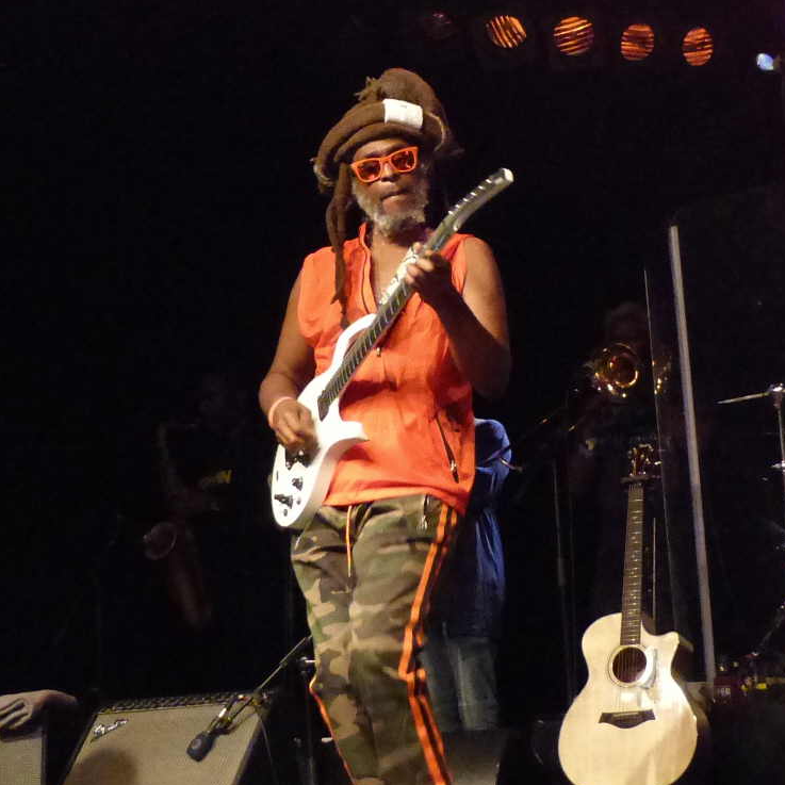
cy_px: 471
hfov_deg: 46.0
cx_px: 397
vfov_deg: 45.8
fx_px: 924
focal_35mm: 36
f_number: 2.8
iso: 1600
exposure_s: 1/60
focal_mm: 5.5
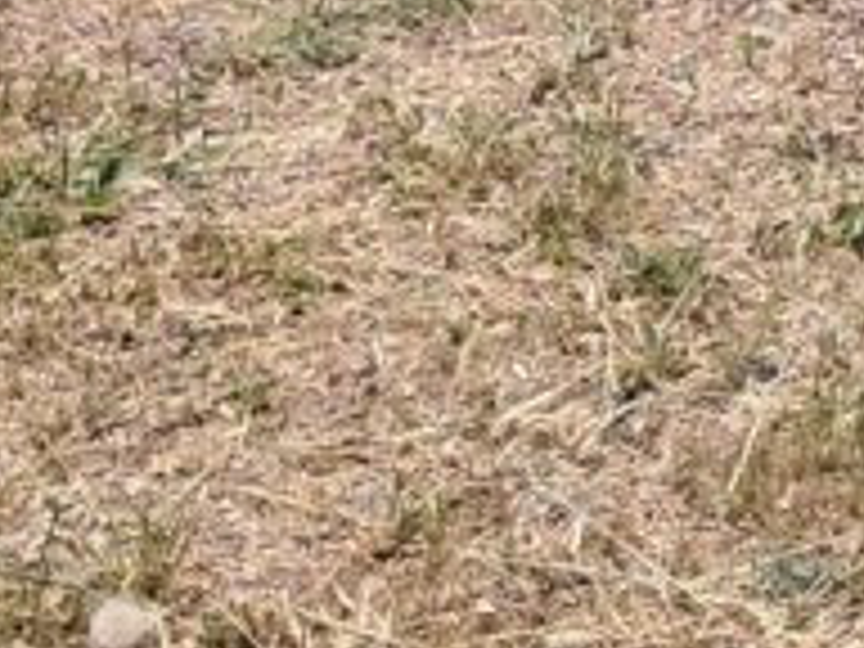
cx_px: 1886
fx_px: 3594
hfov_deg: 11.8
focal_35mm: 144
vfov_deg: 9.1
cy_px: -972
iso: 50
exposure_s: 1/738
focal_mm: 4
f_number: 1.8
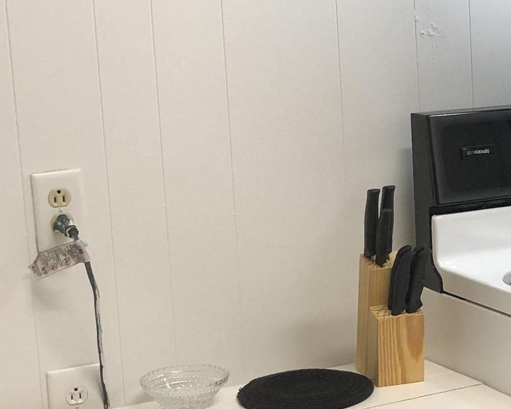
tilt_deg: -12.2
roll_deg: +0.2
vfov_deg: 16.7
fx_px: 1391
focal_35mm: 92
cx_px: 566
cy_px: 237
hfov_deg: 19.9
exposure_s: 1/30
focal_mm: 3.99
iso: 40
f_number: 1.8
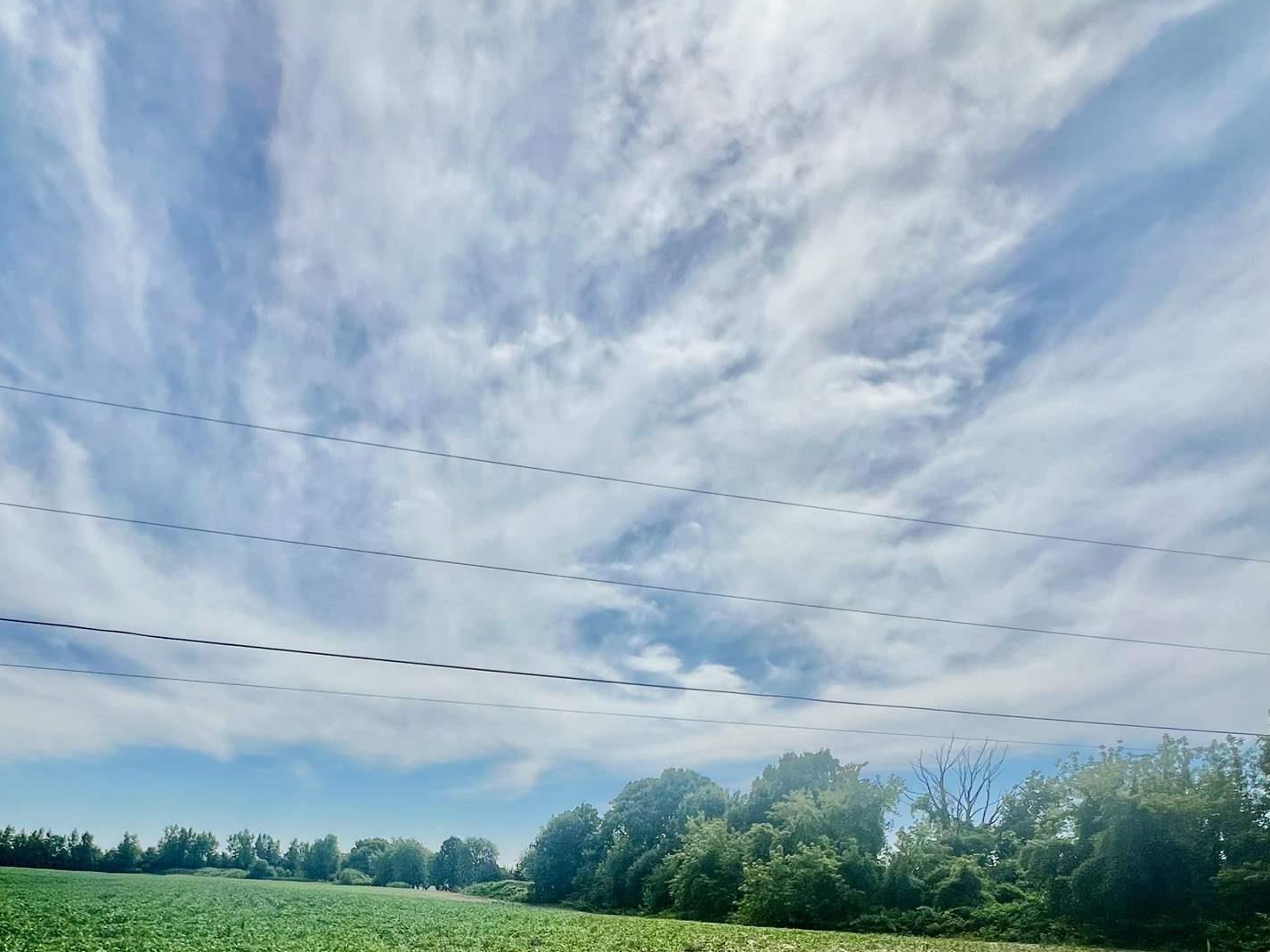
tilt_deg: -4.2
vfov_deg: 51.8
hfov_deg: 78.2
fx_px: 771
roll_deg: -3.2
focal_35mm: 21
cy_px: 934
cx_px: 514
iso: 32
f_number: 1.8
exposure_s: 1/3040
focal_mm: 1.57
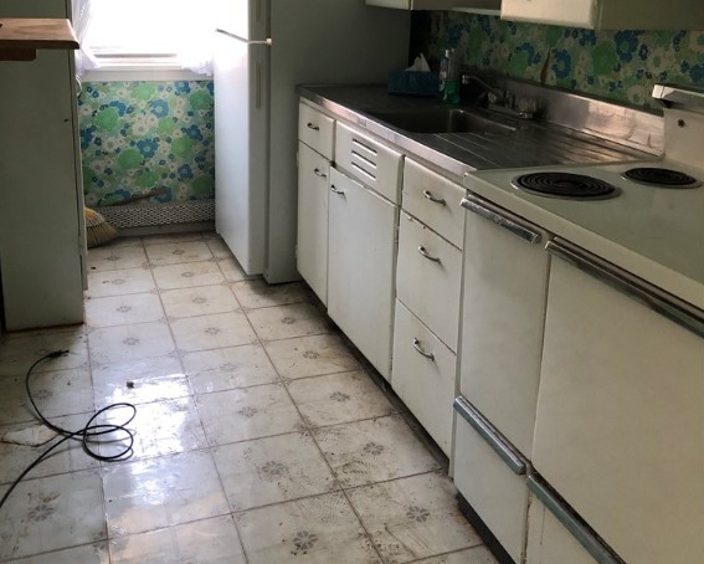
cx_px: 349
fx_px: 771
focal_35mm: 37
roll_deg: -1.5
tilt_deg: -14.1
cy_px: 178
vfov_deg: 39.6
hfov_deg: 49.1
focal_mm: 3.99
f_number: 1.8
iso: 64
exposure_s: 1/15
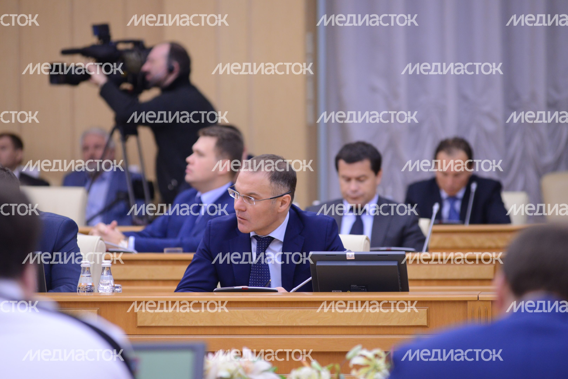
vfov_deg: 6.9
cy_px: 190
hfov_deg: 10.3
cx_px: 284
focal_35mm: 200
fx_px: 3157
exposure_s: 1/250
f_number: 4.5
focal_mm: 200
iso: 2000
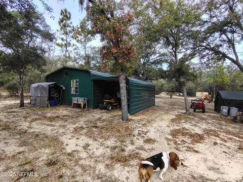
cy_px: 91
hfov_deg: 94.6
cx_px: 122
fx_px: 112
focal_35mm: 16
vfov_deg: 78.0
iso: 100
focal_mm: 2.13
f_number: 2.2
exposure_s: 1/325
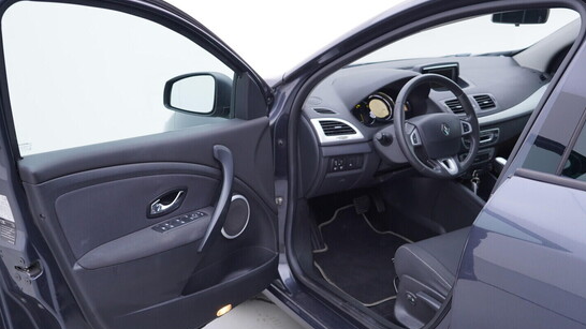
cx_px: 293
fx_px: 590
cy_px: 180
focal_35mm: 38
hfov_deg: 52.8
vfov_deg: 31.2
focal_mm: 24
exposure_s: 1/50
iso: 125
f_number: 3.2
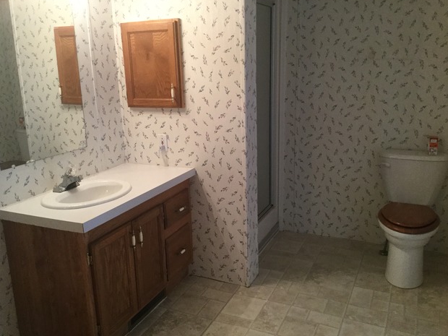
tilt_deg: -14.3
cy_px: 163
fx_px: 414
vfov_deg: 44.2
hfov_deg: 56.8
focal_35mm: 32
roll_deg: +1.8
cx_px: 220
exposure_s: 1/30
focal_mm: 3.3
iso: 125
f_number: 2.4
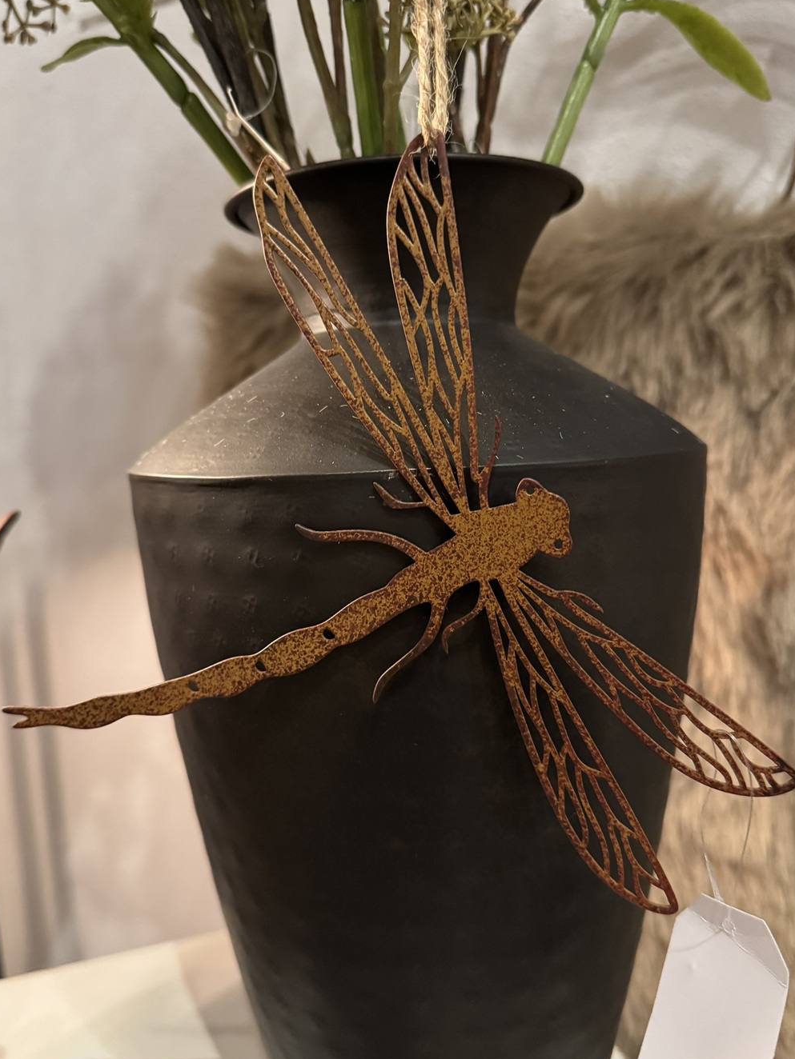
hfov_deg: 48.2
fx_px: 888
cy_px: 519
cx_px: 399
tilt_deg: -9.2
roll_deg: +1.8
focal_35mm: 29
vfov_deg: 61.7
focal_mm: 6.76
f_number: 1.78
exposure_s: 1/33
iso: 800
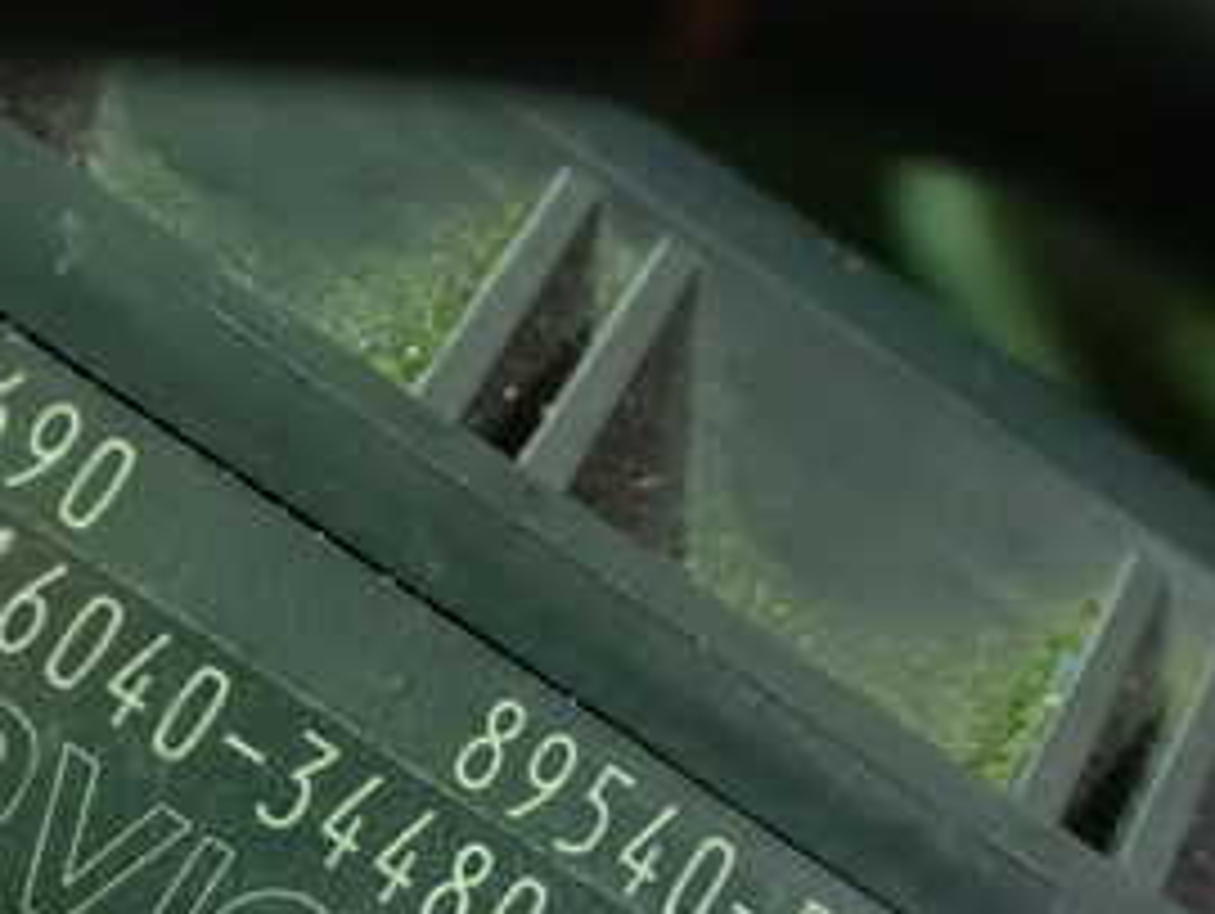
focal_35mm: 91
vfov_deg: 16.0
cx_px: 342
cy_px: 855
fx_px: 3197
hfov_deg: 21.4
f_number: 2.8
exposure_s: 1/30
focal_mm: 7.31
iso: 1600
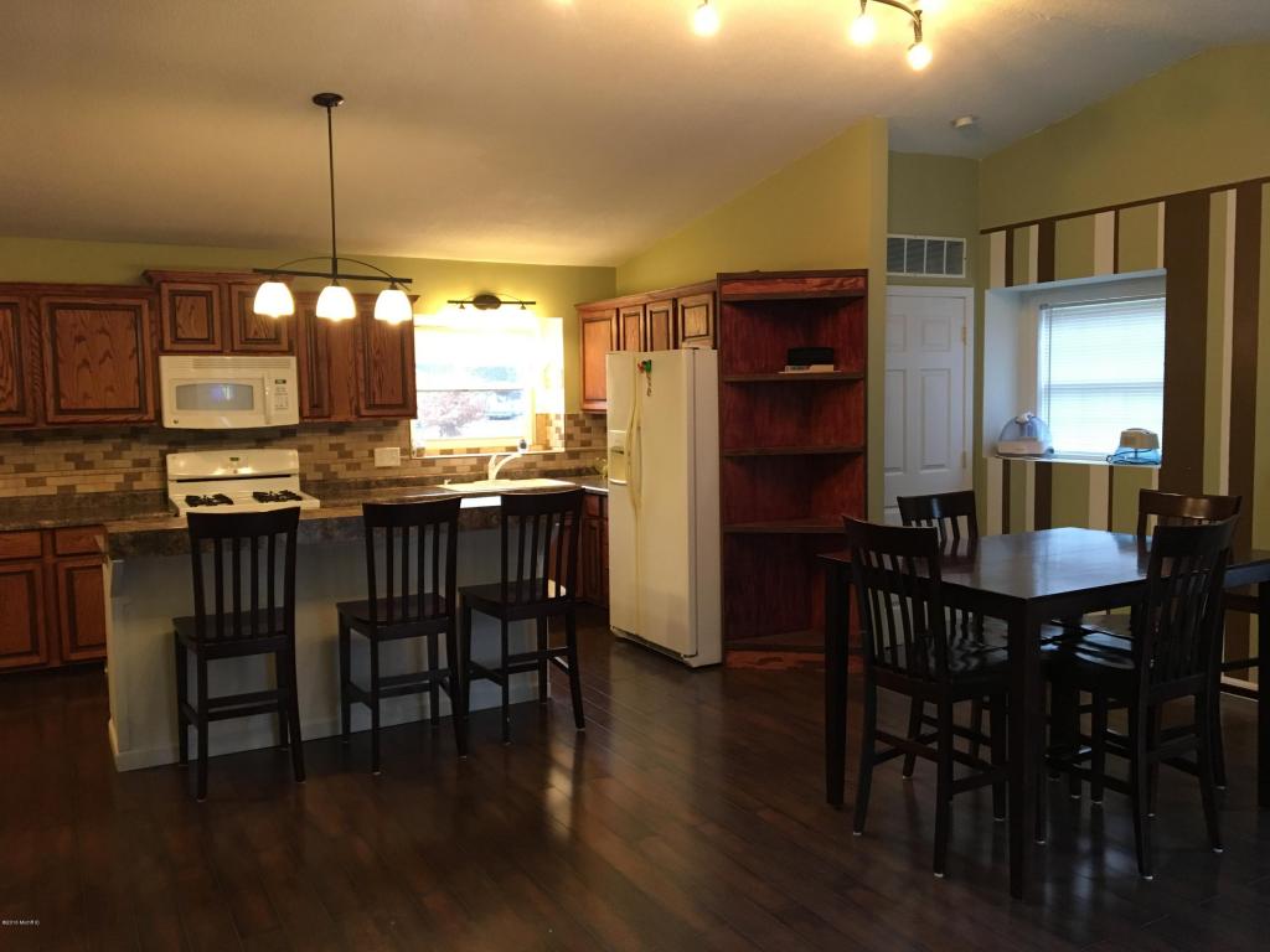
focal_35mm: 29
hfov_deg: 61.7
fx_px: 1064
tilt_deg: -5.4
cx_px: 635
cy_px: 476
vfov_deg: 48.2
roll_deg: +0.4
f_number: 2.2
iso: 125
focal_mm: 4.15
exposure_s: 1/30
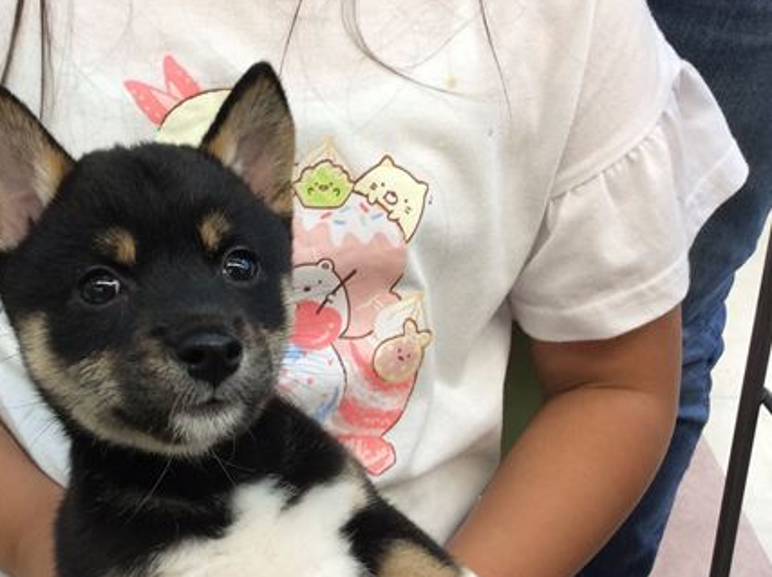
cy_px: 336
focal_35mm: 45
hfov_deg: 41.5
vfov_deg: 32.0
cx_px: 244
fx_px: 1002
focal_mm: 3.3
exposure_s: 1/24
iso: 64
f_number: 2.4
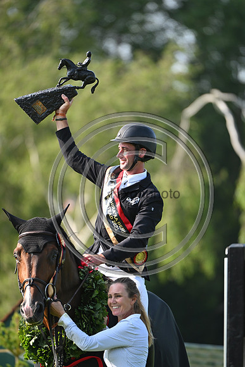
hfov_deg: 3.4
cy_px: 184
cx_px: 122
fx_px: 4081
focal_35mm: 400
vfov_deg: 5.2
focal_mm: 400
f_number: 4.5
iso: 640
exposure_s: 1/1250
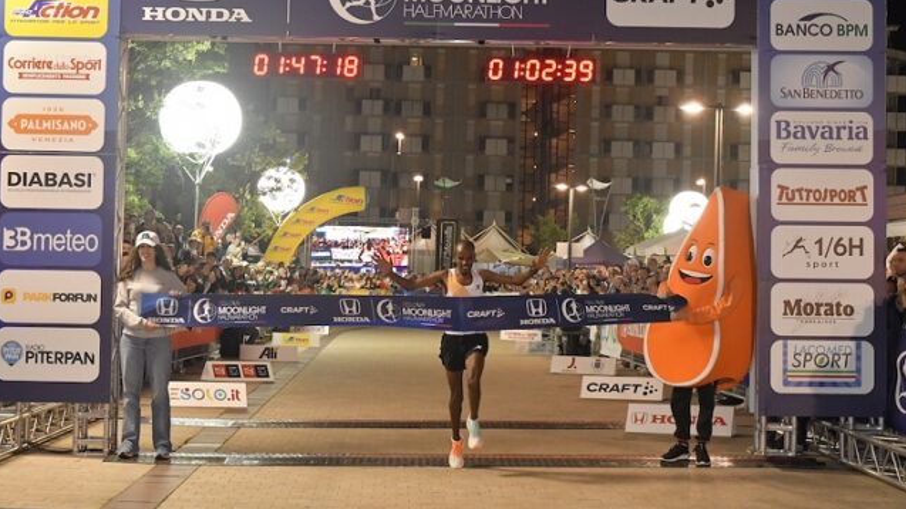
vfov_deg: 20.0
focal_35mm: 60
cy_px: 209
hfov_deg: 34.9
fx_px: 1441
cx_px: 452
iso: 3200
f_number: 5
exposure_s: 1/160
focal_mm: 38
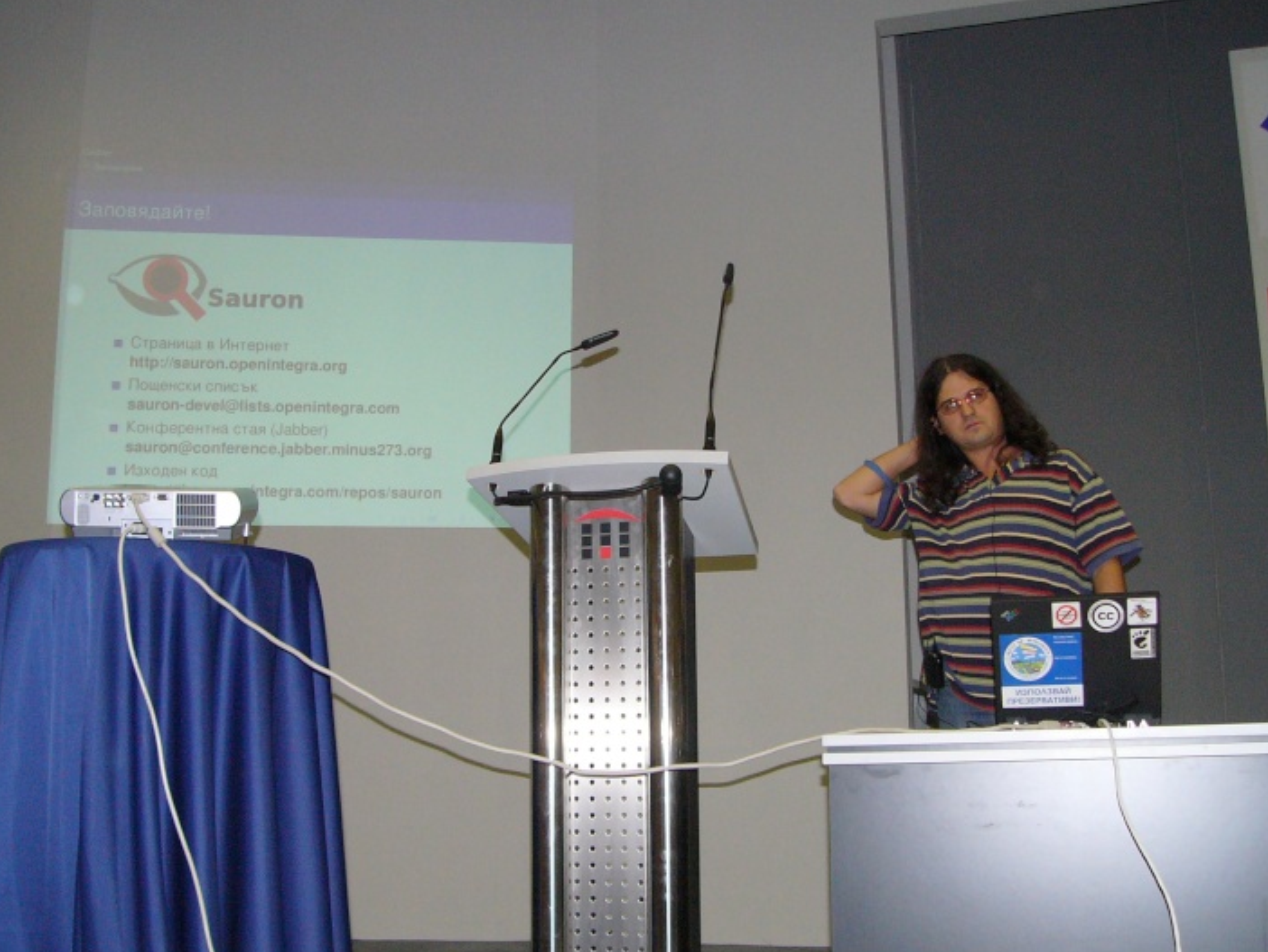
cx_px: 632
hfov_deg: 45.8
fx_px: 1502
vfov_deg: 35.2
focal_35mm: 41
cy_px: 471
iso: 200
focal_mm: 6
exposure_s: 1/80
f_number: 2.8
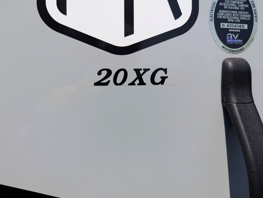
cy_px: 99
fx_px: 183
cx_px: 132
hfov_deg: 71.5
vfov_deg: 56.9
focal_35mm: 24
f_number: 1.85
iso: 56
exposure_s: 1/2899
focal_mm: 6.81
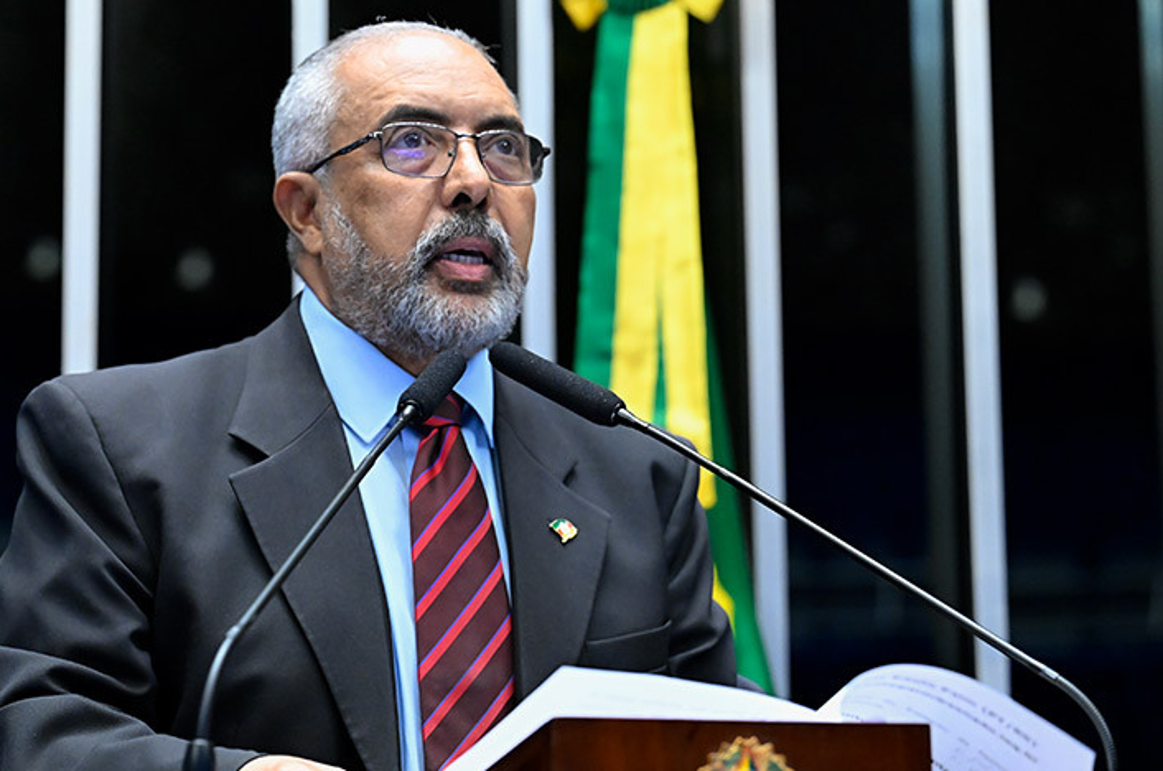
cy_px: 344
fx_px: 3612
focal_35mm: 112
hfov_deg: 18.3
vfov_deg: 12.2
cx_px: 456
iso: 6400
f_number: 4
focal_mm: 92
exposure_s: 1/125
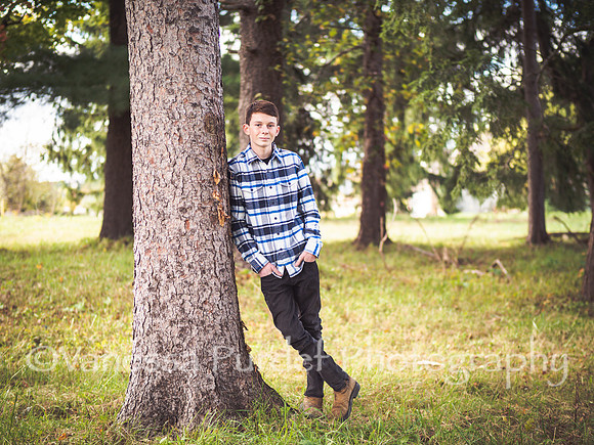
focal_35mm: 87
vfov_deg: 17.0
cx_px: 297
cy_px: 222
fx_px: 1491
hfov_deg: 22.5
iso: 200
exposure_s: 1/800
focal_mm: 43
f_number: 1.2
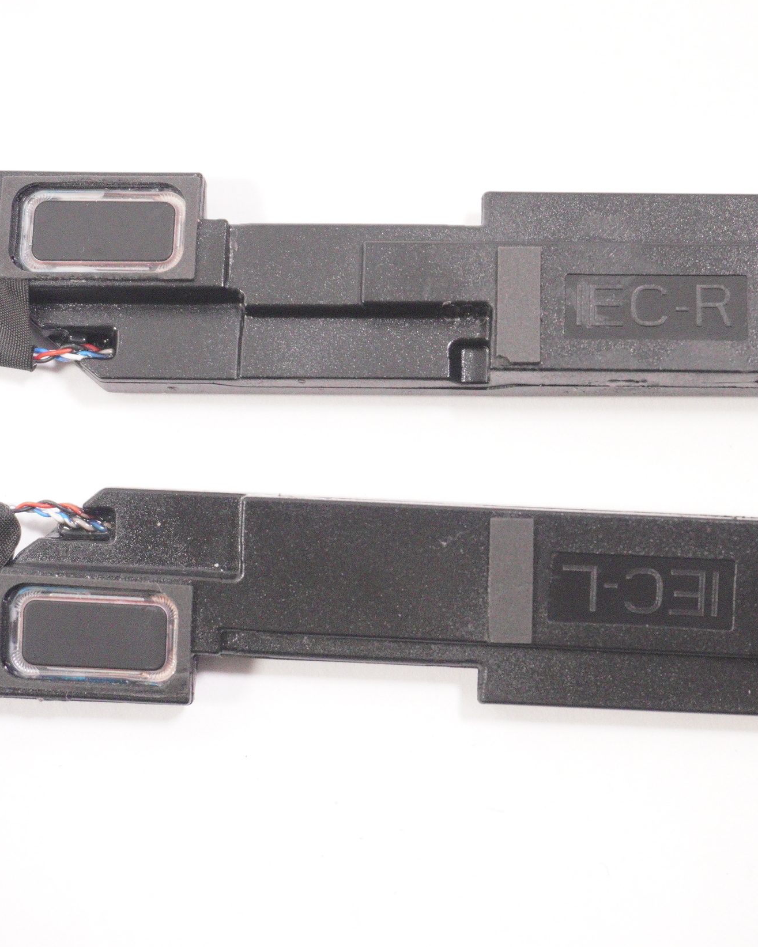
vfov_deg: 24.8
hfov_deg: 19.8
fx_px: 2159
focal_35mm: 77
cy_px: 474
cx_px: 506
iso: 6400
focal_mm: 36
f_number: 5.6
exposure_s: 1/320
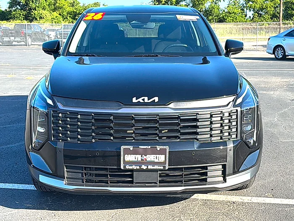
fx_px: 340
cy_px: 110
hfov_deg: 46.8
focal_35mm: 40
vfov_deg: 36.0
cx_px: 147
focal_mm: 6.76
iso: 80
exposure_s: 1/1271
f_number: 1.78
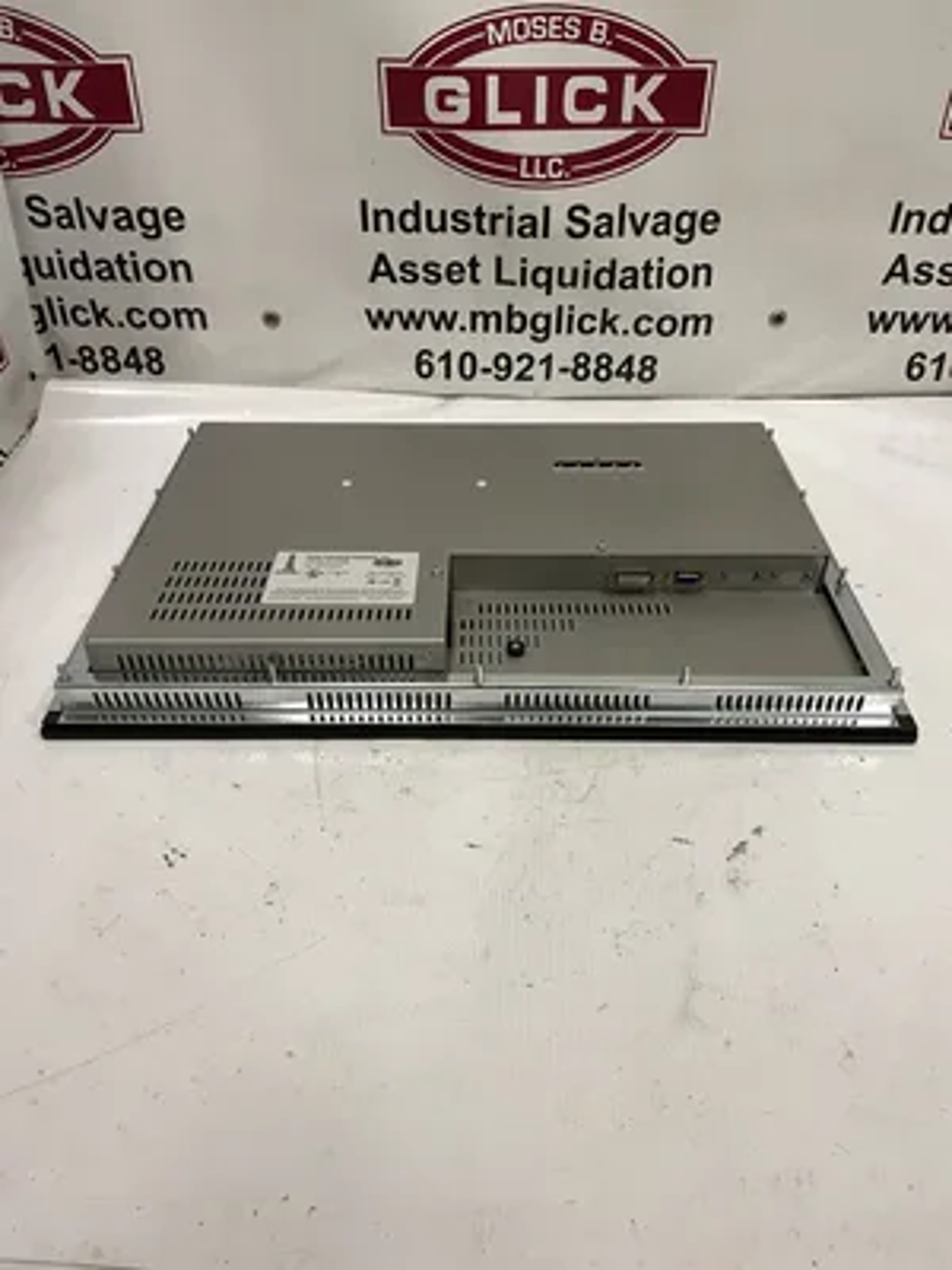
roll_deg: -0.9
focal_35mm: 26
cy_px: 635
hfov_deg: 53.1
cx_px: 476
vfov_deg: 67.3
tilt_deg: -37.4
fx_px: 953
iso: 100
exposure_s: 1/60
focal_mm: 4.2
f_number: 1.6
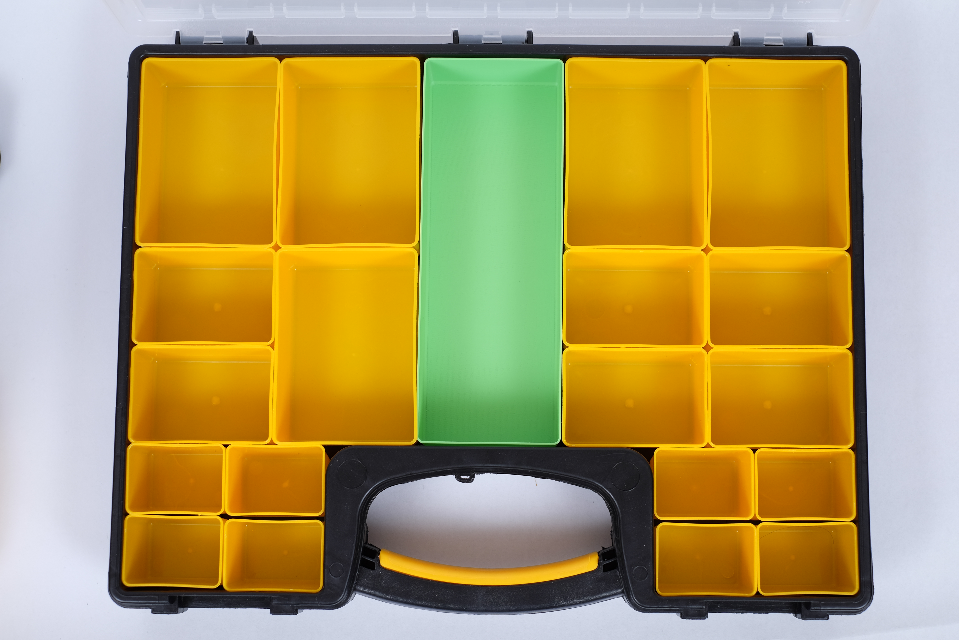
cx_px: 480
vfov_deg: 25.5
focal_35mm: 53
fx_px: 1412
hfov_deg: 37.5
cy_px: 320
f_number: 4
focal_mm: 35
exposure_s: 1/180
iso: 200
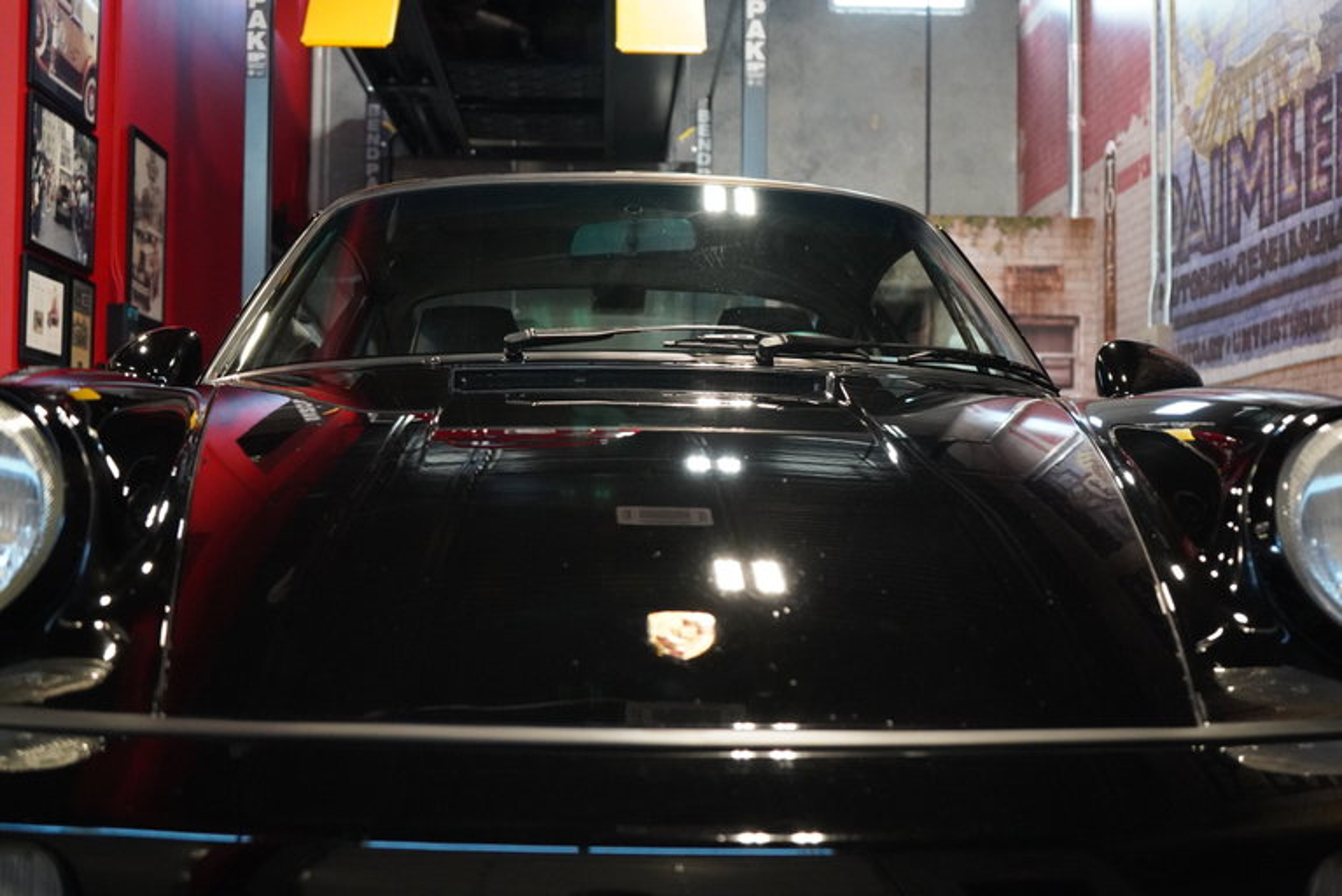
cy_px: 448
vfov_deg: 30.5
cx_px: 671
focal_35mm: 44
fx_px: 1641
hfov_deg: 44.5
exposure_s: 1/100
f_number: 4.5
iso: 12800
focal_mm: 44
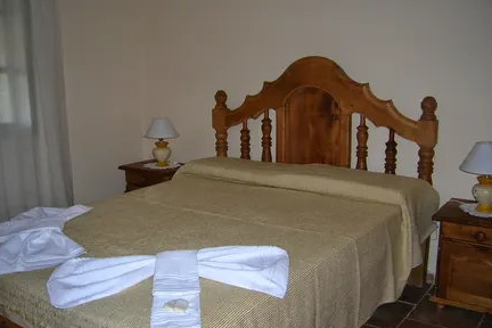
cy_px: 177
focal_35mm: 36
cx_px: 245
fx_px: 492
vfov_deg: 36.9
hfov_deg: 53.1
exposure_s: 1/60.1
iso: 50
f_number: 2.9
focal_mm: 5.7
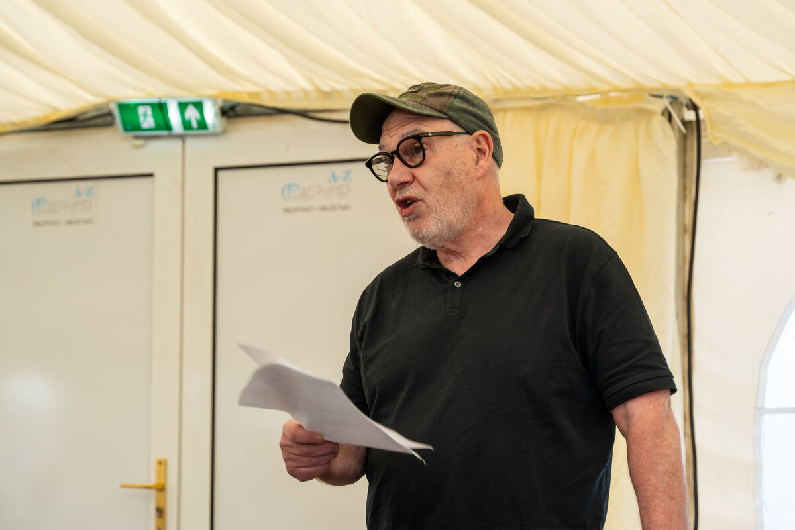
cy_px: 265
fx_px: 1298
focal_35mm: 59
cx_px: 398
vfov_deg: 23.1
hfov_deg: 34.0
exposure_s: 1/125
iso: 125
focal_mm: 58.8
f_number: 2.8
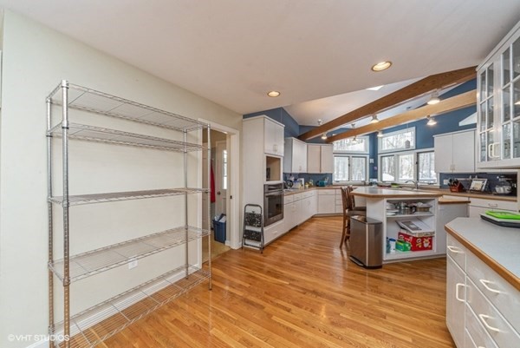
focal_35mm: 13
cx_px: 260
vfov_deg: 85.5
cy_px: 174
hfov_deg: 108.3
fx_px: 188
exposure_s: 1/100
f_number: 8
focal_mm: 13
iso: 1600
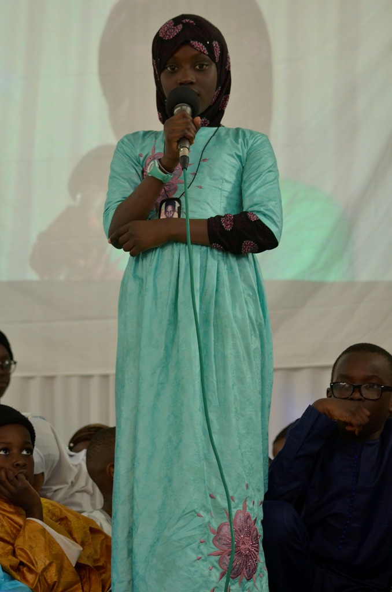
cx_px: 196
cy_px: 296
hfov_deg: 13.0
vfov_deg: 19.5
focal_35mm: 105
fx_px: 1723
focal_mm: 70
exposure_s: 1/50
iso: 640
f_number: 4
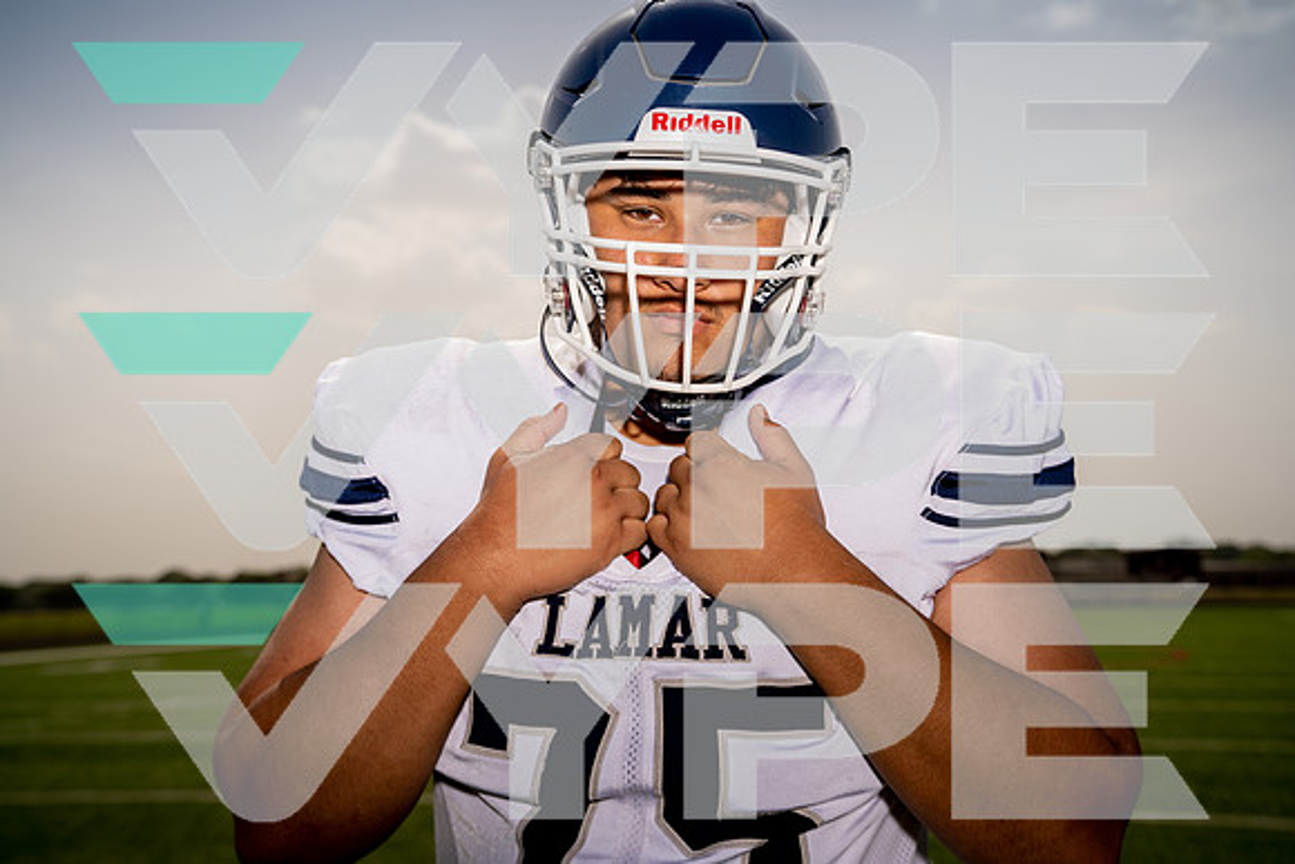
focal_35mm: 40
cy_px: 432
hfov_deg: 48.4
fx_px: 1439
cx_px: 648
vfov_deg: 33.4
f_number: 4.5
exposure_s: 1/1250
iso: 100
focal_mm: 40
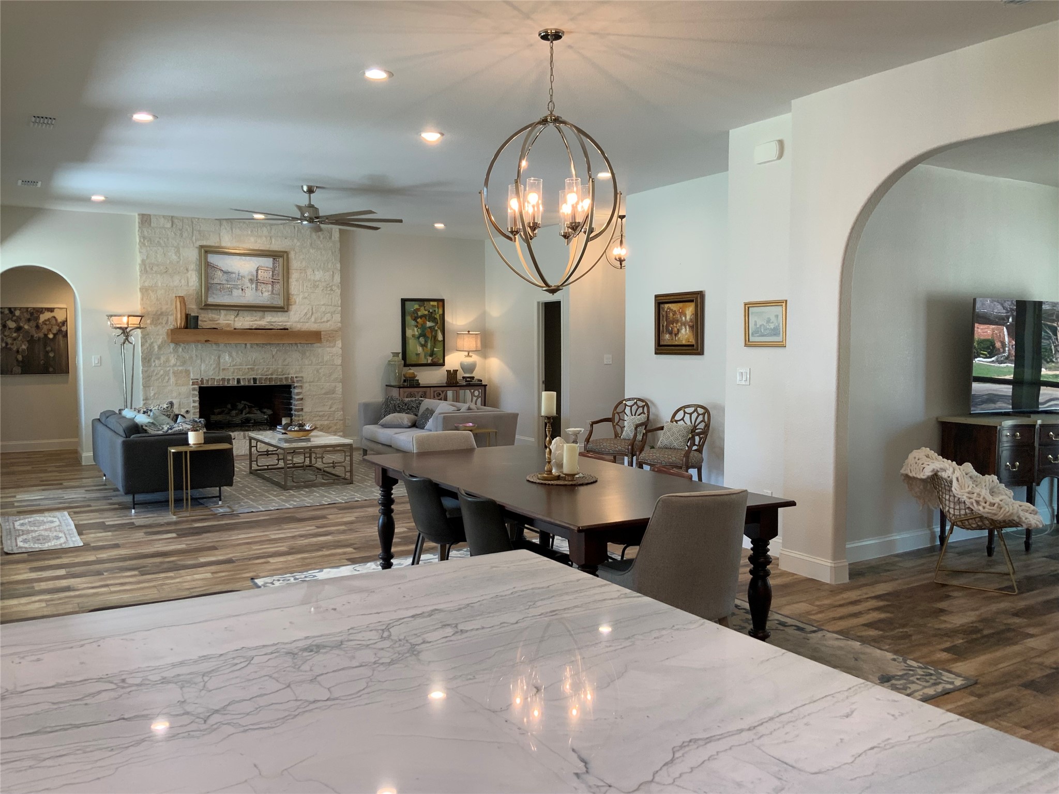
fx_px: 887
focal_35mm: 29
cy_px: 397
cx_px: 530
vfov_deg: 48.2
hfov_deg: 61.7
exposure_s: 1/60
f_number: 1.8
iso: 50
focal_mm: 3
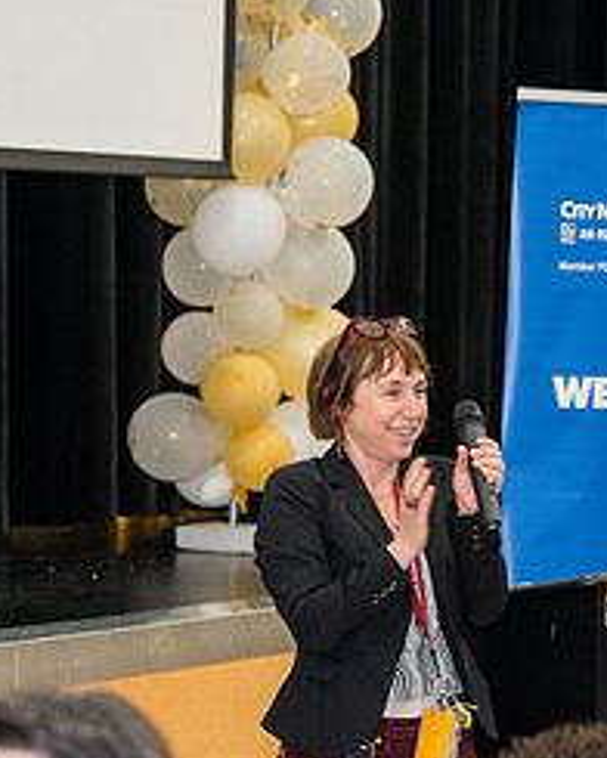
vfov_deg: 12.9
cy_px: 391
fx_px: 3368
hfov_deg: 10.3
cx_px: 136
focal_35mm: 150
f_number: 2.8
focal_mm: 67.6
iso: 1600
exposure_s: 1/250
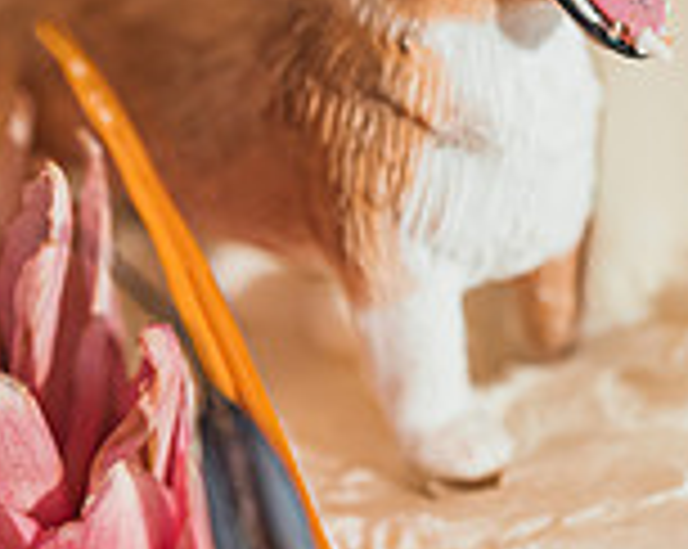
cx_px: 549
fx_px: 3620
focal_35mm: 178
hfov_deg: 10.8
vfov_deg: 8.6
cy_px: -16
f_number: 2.5
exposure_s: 1/160
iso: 1250
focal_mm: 50
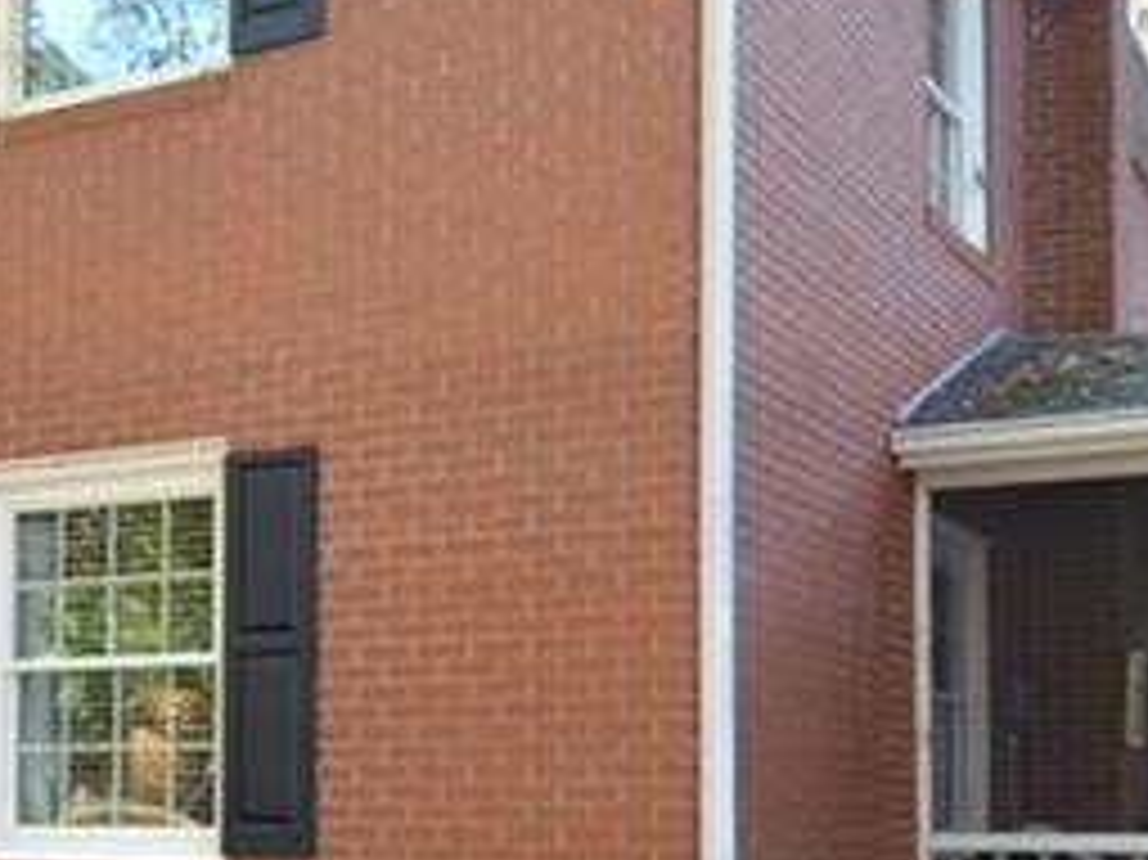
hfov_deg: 33.0
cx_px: 405
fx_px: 1923
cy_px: 680
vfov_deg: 24.8
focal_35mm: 58
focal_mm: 10
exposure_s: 1/100
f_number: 5
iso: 320
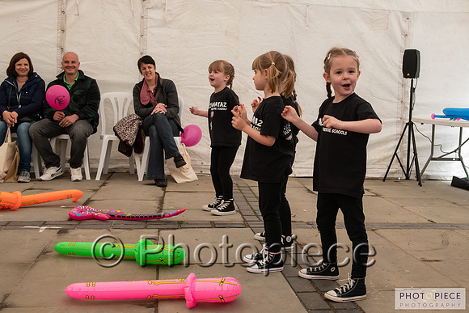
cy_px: 131
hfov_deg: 44.2
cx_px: 271
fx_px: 575
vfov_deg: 30.4
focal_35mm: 44
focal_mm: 35
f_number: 8
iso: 720
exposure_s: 1/320
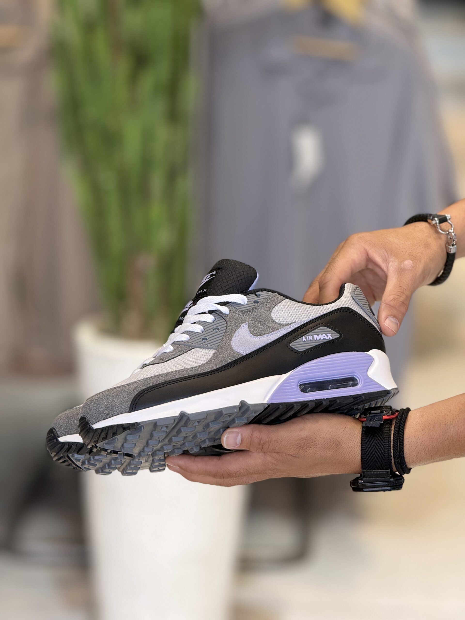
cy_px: 310
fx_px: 2149
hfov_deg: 12.3
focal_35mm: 120
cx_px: 232
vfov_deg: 16.4
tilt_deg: -10.9
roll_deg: -1.2
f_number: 2.8
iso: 125
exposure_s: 1/100
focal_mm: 15.66
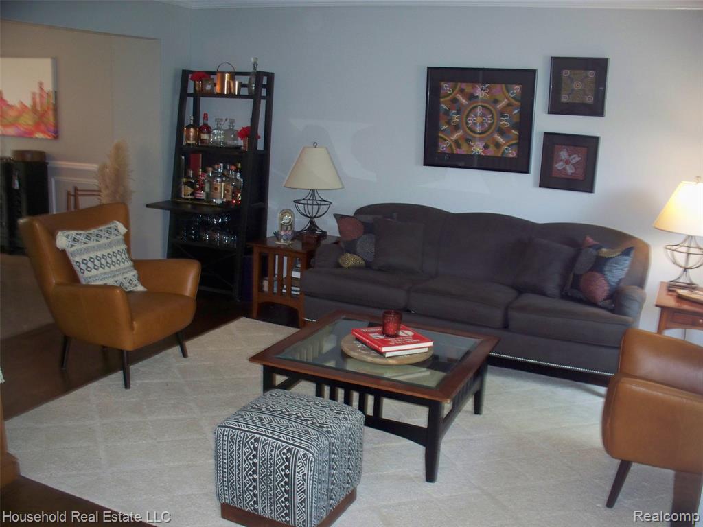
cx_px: 352
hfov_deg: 52.6
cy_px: 264
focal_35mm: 35
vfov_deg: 40.7
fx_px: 711
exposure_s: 1/30
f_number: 2.8
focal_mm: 7.54
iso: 200
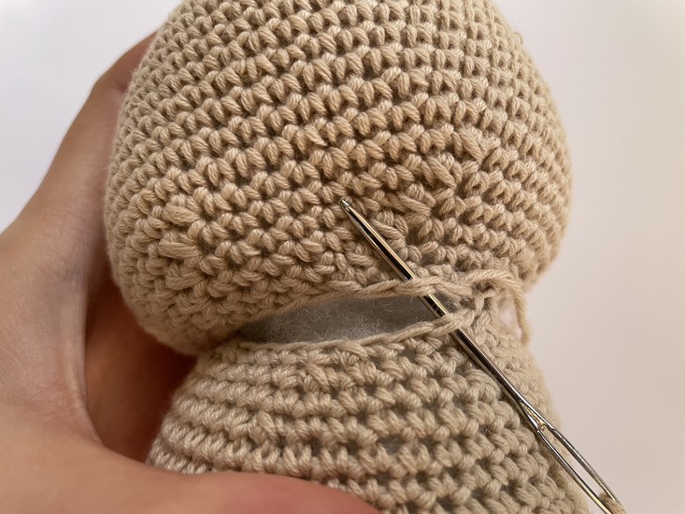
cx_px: 342
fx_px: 515
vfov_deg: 53.1
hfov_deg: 67.3
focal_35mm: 26
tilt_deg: -61.9
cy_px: 257
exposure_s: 1/71
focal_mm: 4.2
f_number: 1.6
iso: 125
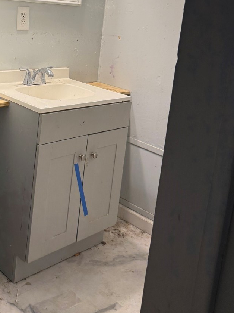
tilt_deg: -8.4
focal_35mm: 44
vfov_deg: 41.1
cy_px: 63
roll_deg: -4.8
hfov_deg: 31.6
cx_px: 32
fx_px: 397
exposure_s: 1/120
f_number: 1.78
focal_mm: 6.76
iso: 160
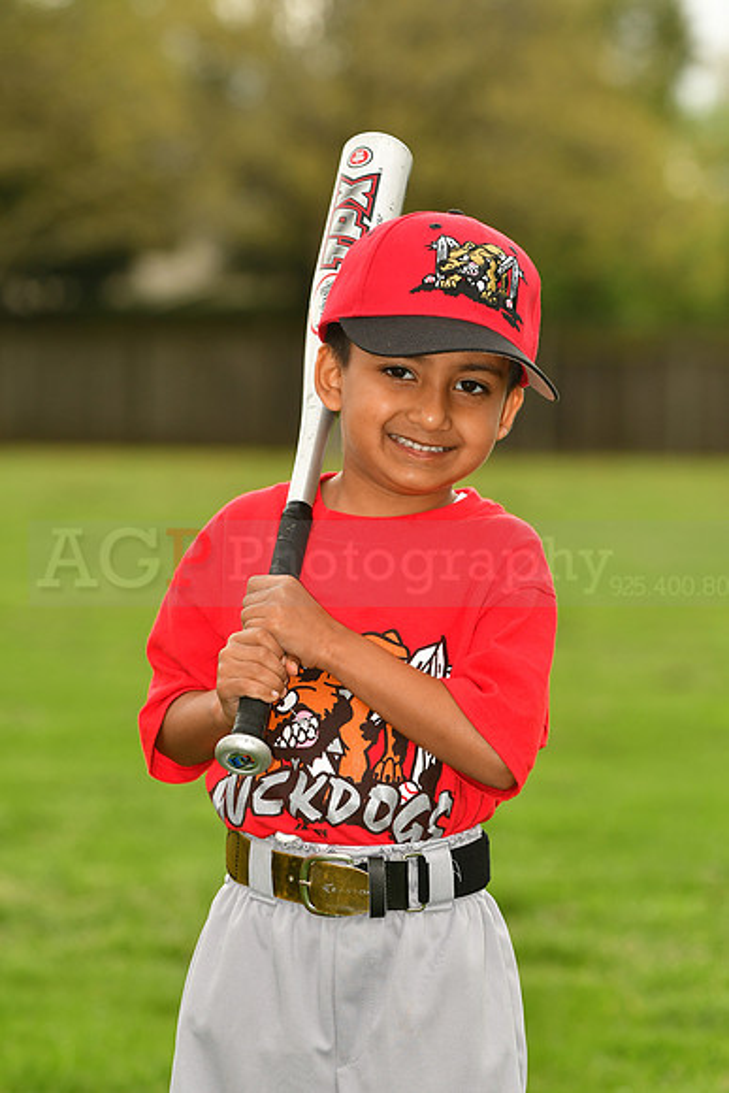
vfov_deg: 9.8
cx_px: 364
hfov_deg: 6.5
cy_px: 546
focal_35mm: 210
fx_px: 6374
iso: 200
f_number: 5
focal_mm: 140
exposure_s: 1/500
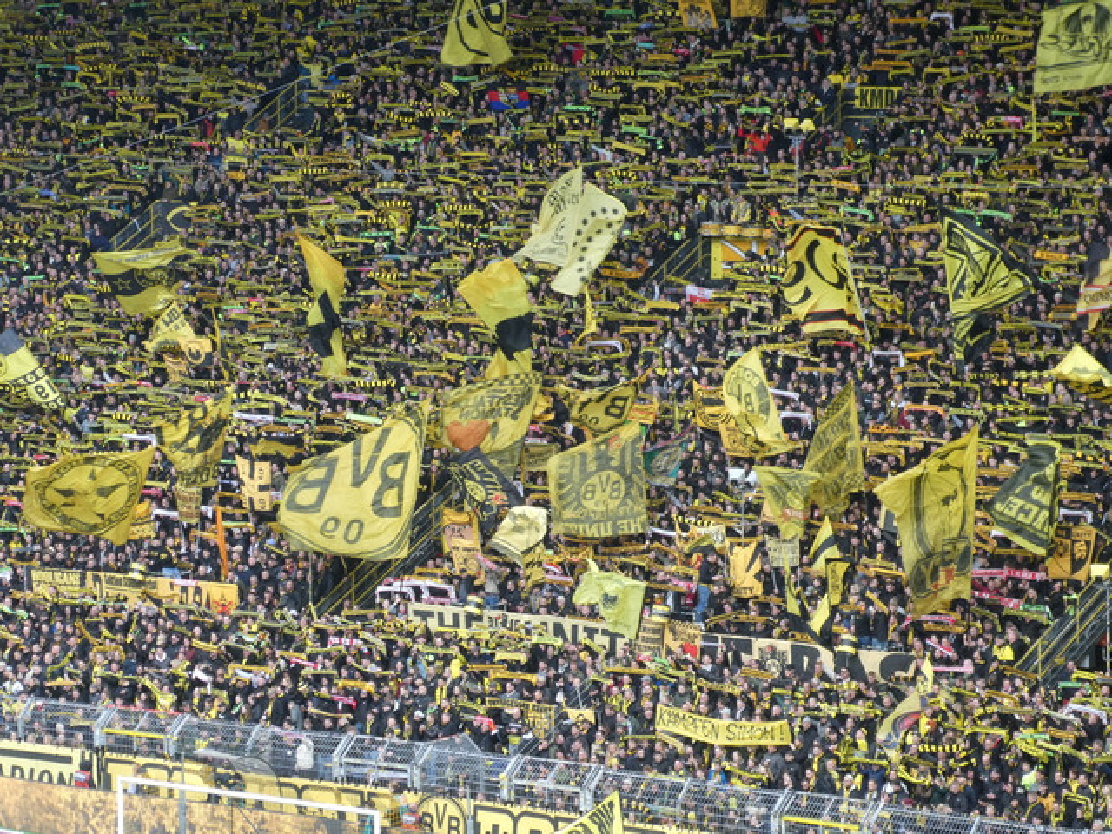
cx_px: 556
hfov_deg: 13.1
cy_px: 417
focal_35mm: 151
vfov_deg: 9.8
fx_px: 4851
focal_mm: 27.1
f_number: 5.4
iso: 200
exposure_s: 1/80
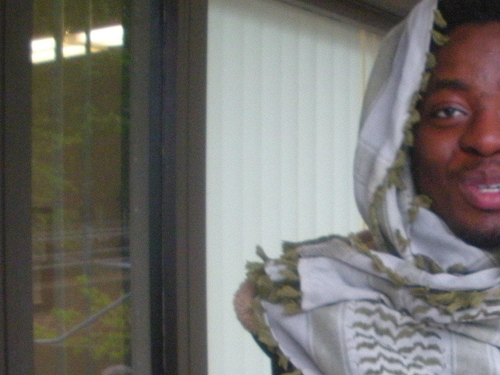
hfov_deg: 27.0
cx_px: 465
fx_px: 996
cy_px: 309
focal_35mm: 69
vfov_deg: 21.0
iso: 400
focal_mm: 6.3
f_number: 3.5
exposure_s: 1/37
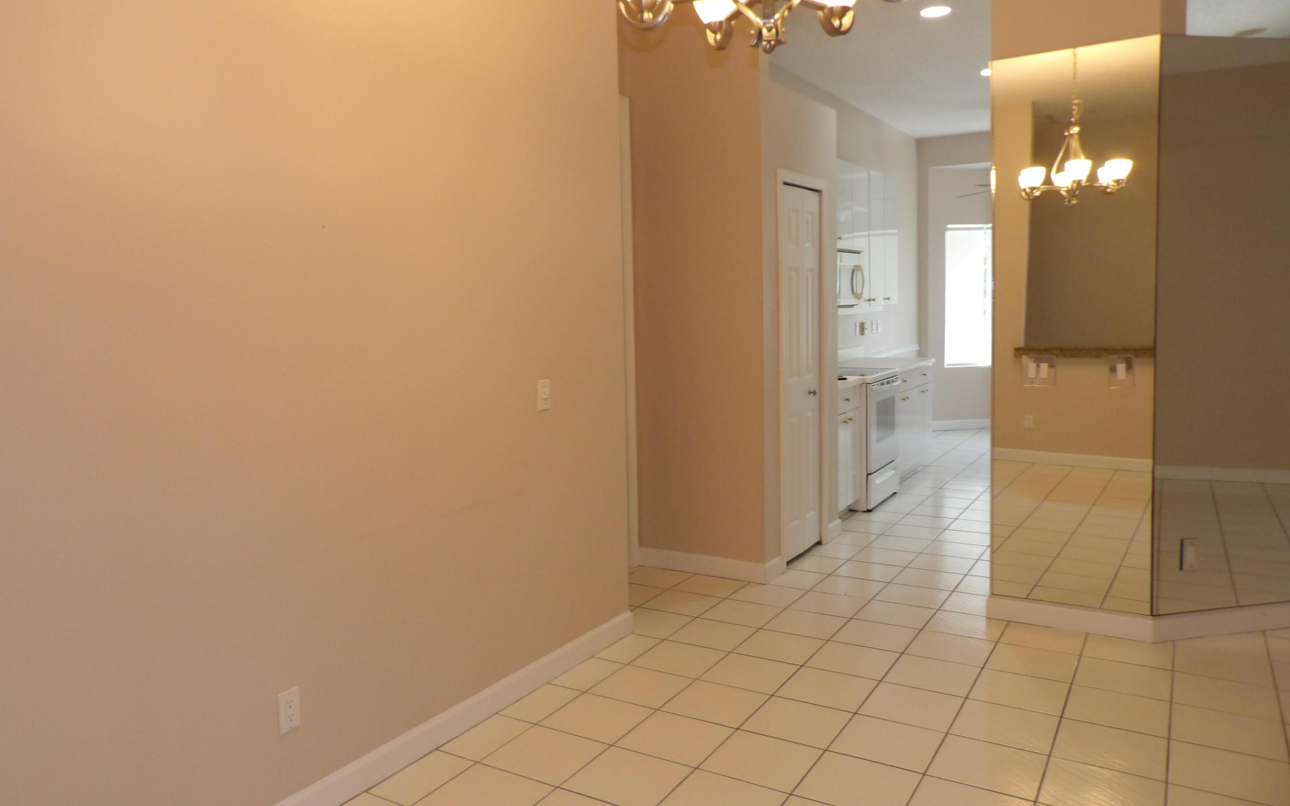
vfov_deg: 47.6
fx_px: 914
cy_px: 384
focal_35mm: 26
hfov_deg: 70.4
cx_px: 632
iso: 200
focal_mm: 4.3
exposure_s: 1/33
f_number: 3.2
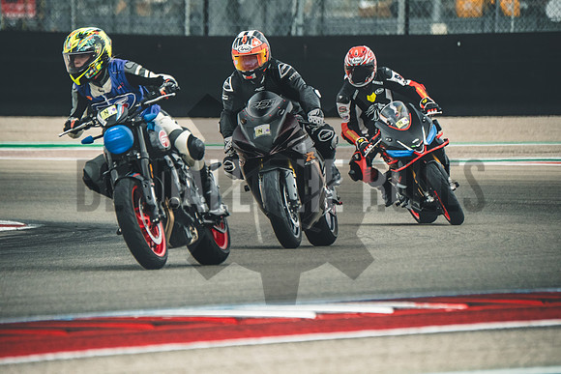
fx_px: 9352
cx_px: 280
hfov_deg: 3.4
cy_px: 187
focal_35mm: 600
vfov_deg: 2.3
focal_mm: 400
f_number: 5.6
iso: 1600
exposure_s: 1/1250
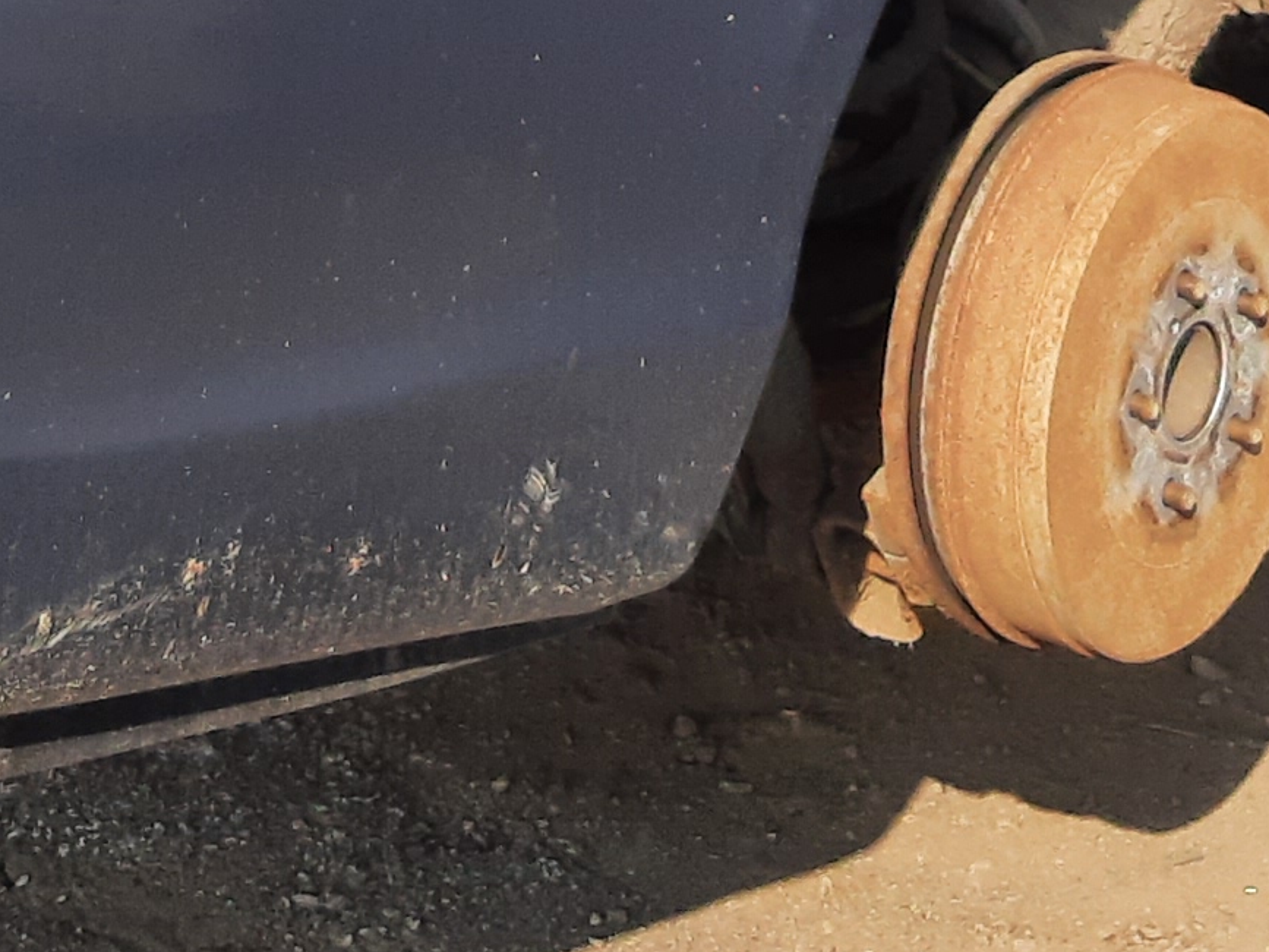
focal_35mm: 120
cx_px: 436
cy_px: -1135
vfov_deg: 10.9
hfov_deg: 16.4
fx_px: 4399
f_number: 1.7
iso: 40
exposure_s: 1/1109
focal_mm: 3.92
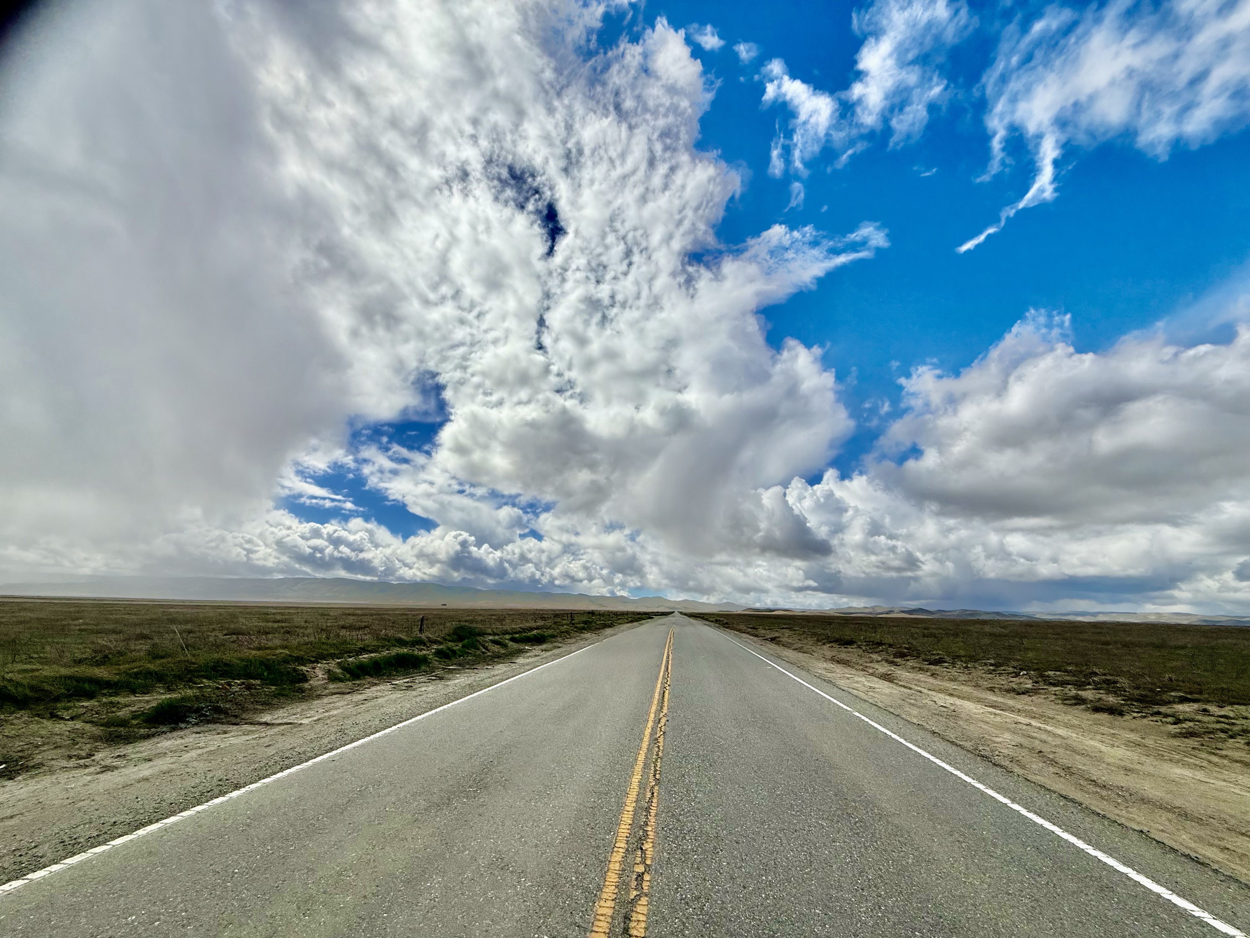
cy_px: 469
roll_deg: -2.0
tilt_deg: +17.2
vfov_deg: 85.7
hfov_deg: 102.1
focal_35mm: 14
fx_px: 506
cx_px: 625
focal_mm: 2.22
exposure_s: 1/7634
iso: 40
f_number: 2.2
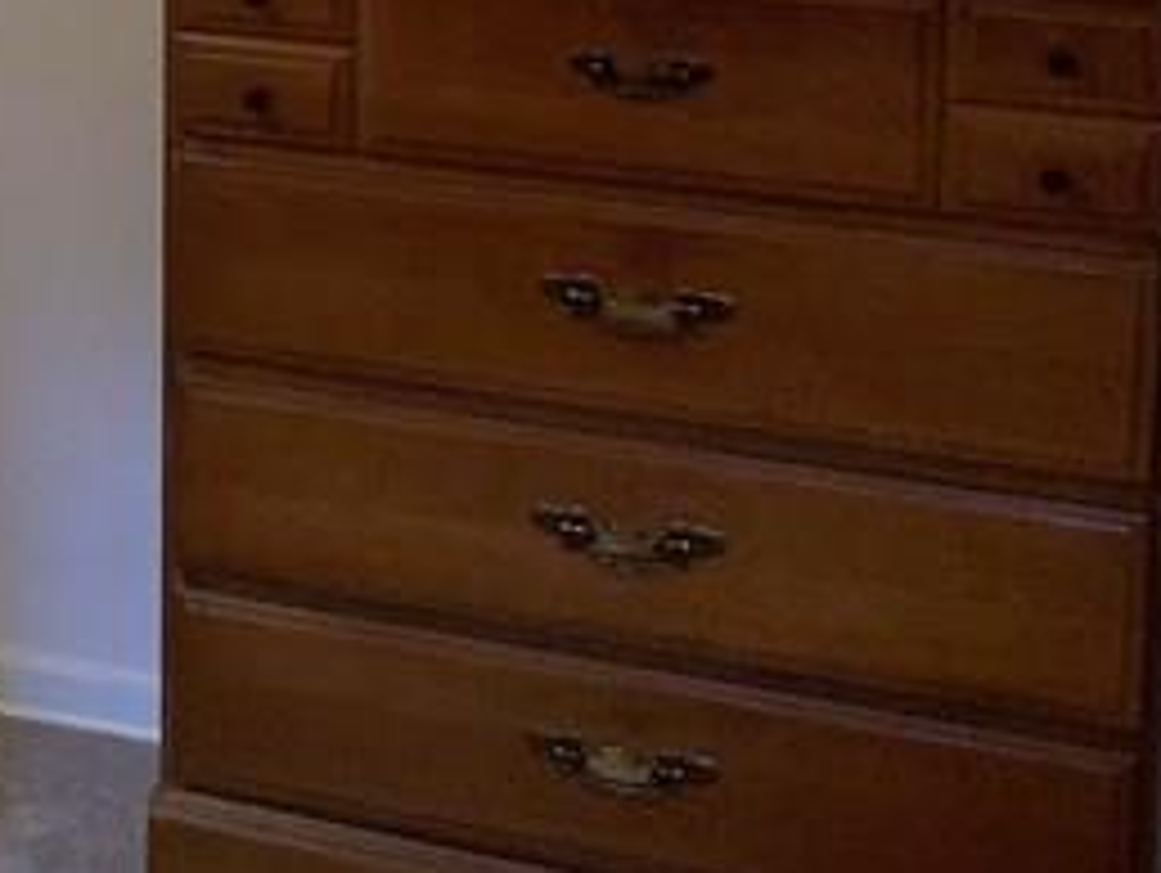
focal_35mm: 103
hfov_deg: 16.7
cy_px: -261
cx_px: -752
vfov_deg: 13.8
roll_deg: +0.5
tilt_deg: -6.8
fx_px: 3458
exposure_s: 1/30
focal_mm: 4.25
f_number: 1.8
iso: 400
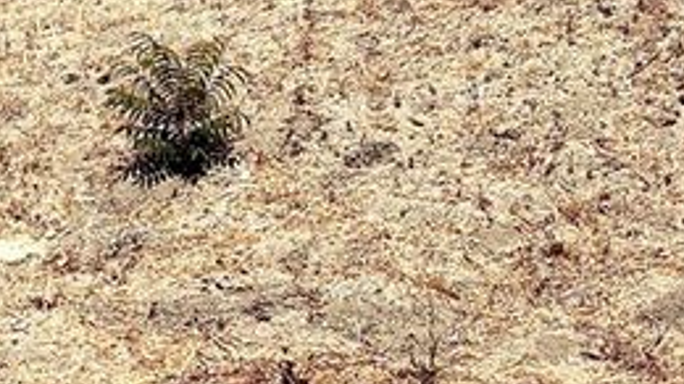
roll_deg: +2.3
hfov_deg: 22.8
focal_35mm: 93
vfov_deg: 11.2
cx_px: 189
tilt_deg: +12.6
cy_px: -496
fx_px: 1686
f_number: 1.6
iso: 50
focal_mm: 5.1
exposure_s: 1/4854
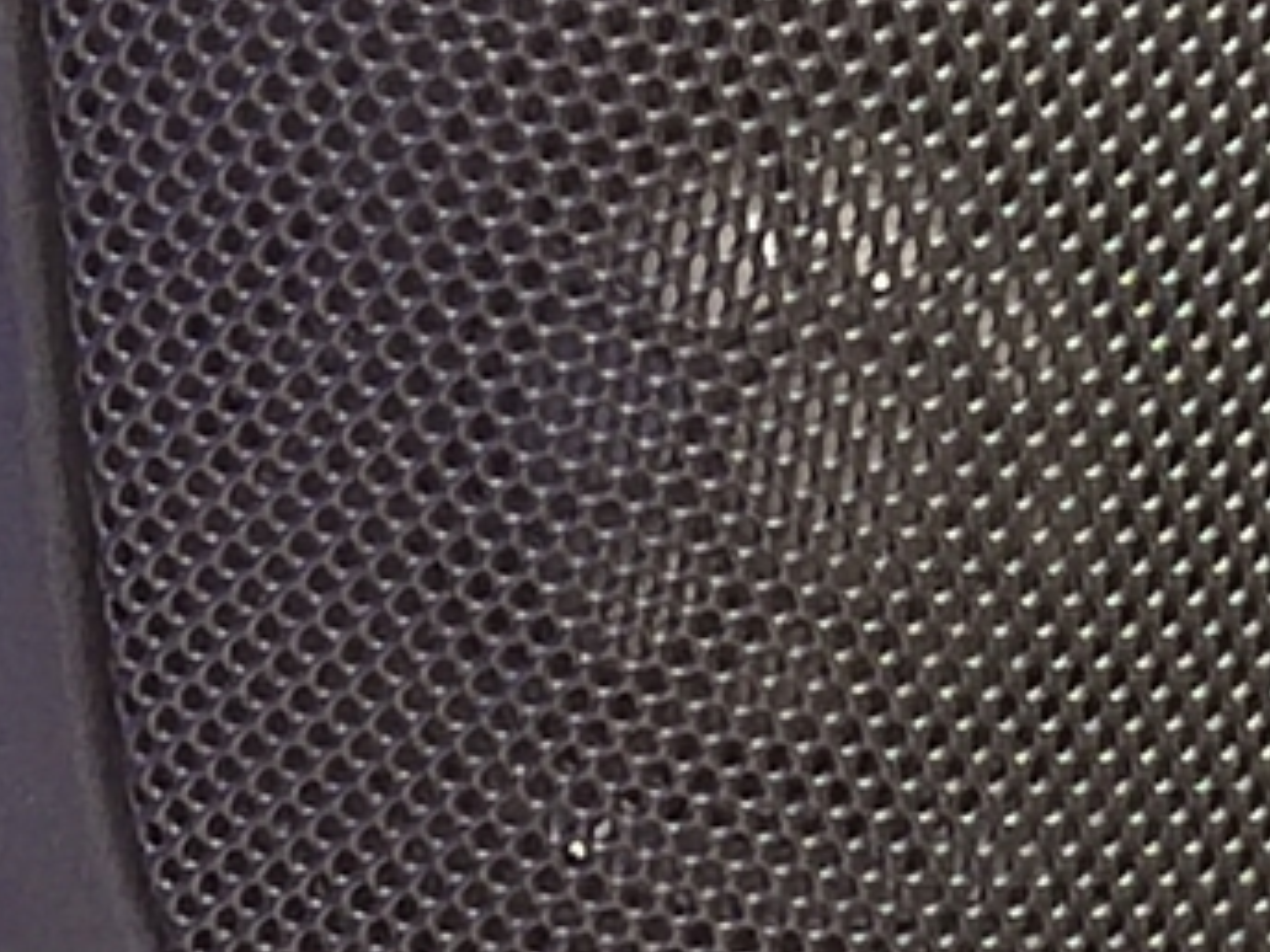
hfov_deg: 9.2
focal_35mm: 214
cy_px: 528
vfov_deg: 6.9
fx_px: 7851
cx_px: 775
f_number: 1.9
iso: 3797
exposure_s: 1/33.3
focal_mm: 5.52
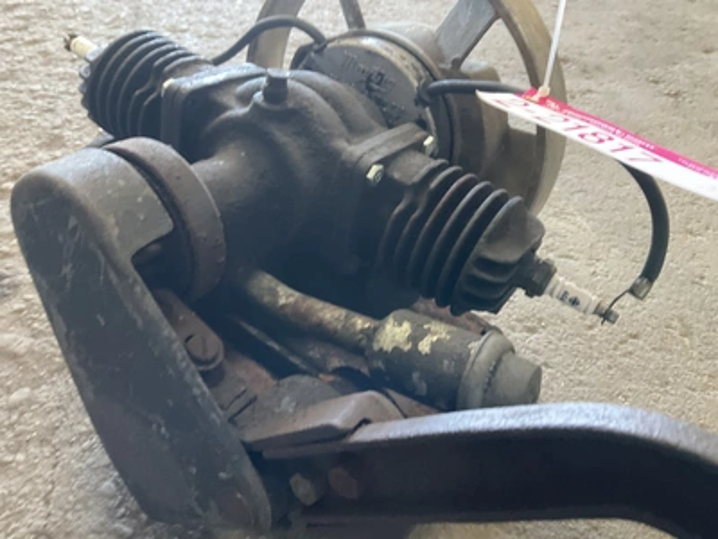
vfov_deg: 48.2
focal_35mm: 29
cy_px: 270
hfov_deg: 61.7
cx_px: 359
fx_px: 602
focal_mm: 3
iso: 200
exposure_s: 1/40
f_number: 1.8
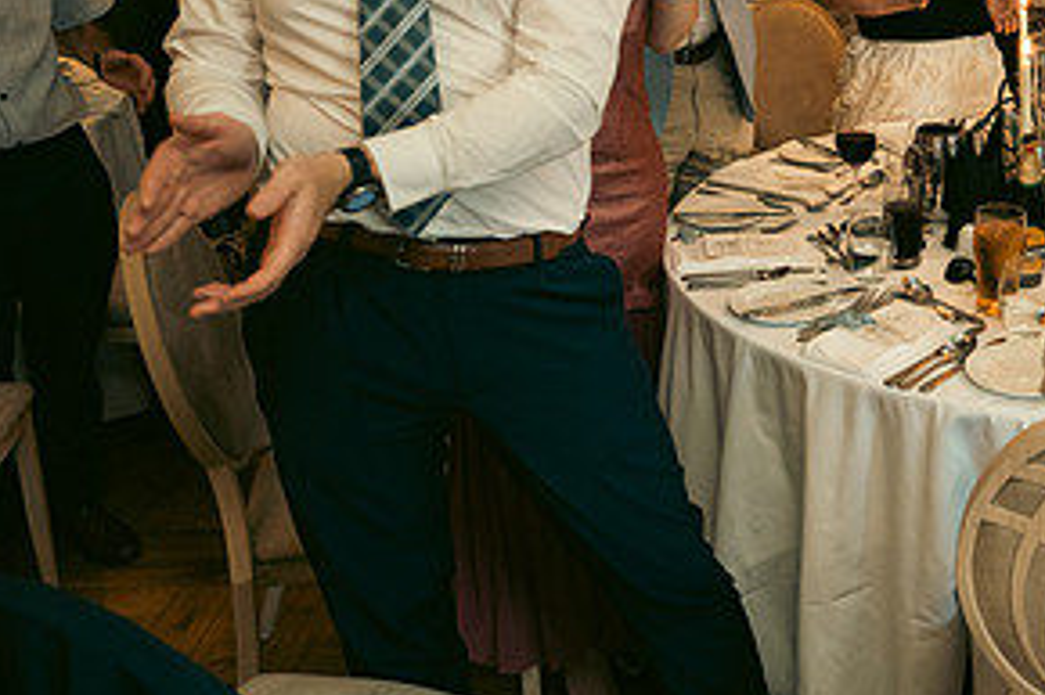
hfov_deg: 38.9
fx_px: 1392
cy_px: 106
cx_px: 894
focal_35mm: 48
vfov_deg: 27.3
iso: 2500
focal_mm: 24
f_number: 3.5
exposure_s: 1/160
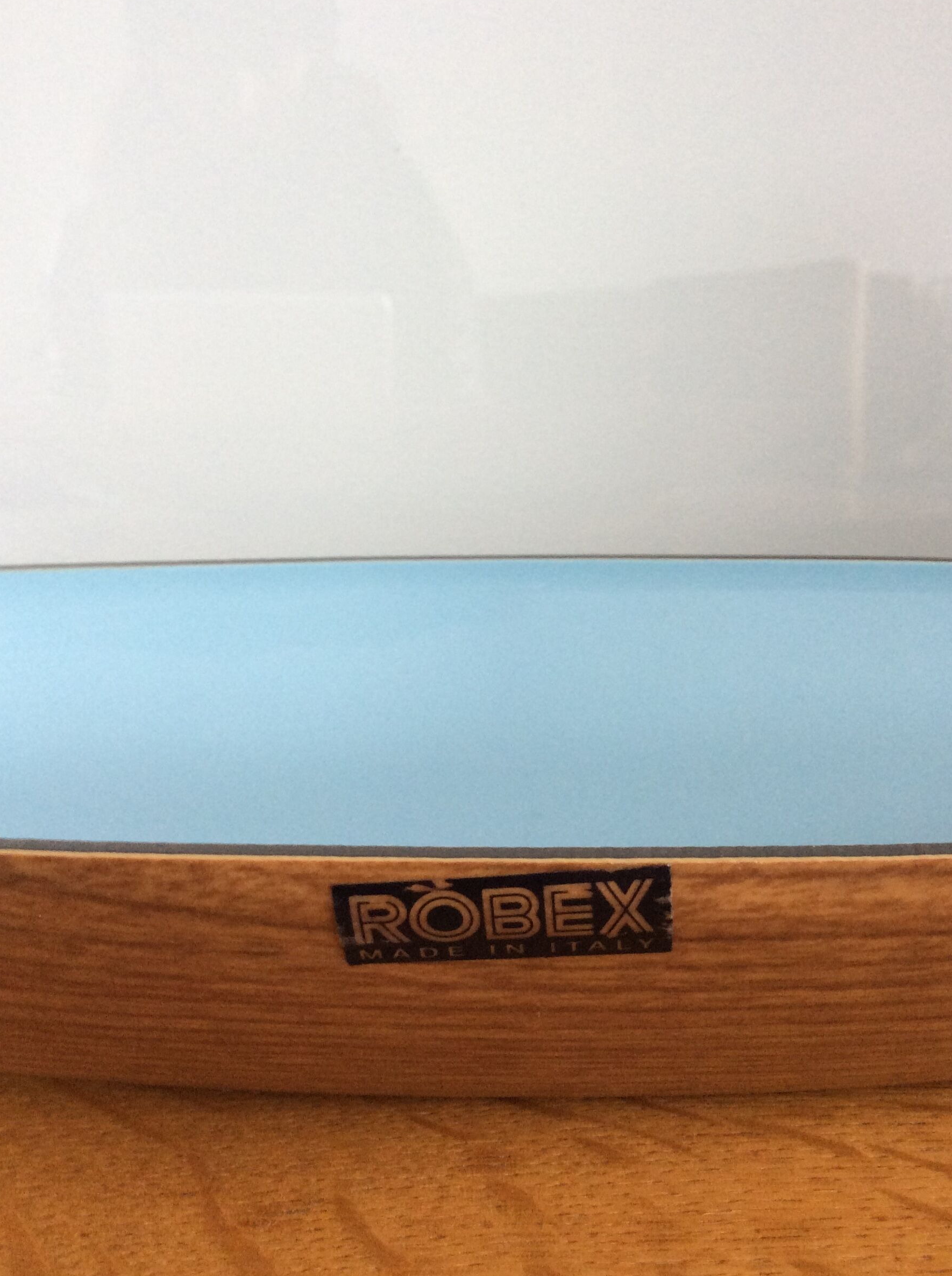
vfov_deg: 52.7
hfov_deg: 40.6
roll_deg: +1.9
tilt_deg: -17.2
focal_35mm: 35
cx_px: 518
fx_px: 1287
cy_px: 639
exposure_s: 1/25
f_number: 2.4
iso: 80
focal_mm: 3.3
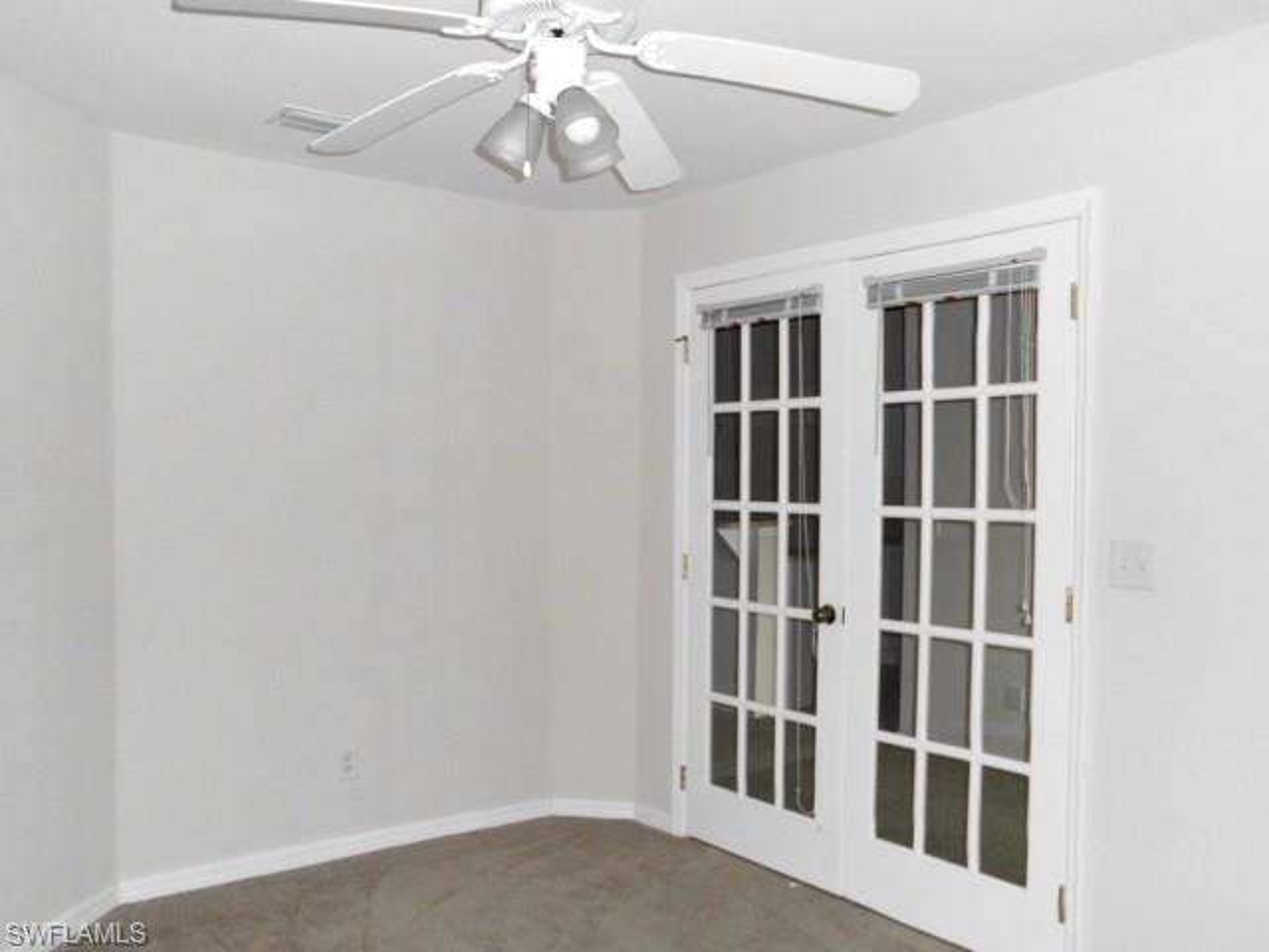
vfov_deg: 49.7
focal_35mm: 28
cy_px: 476
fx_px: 1026
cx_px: 634
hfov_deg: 63.4
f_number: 2.8
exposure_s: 1/60
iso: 200
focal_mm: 5.05
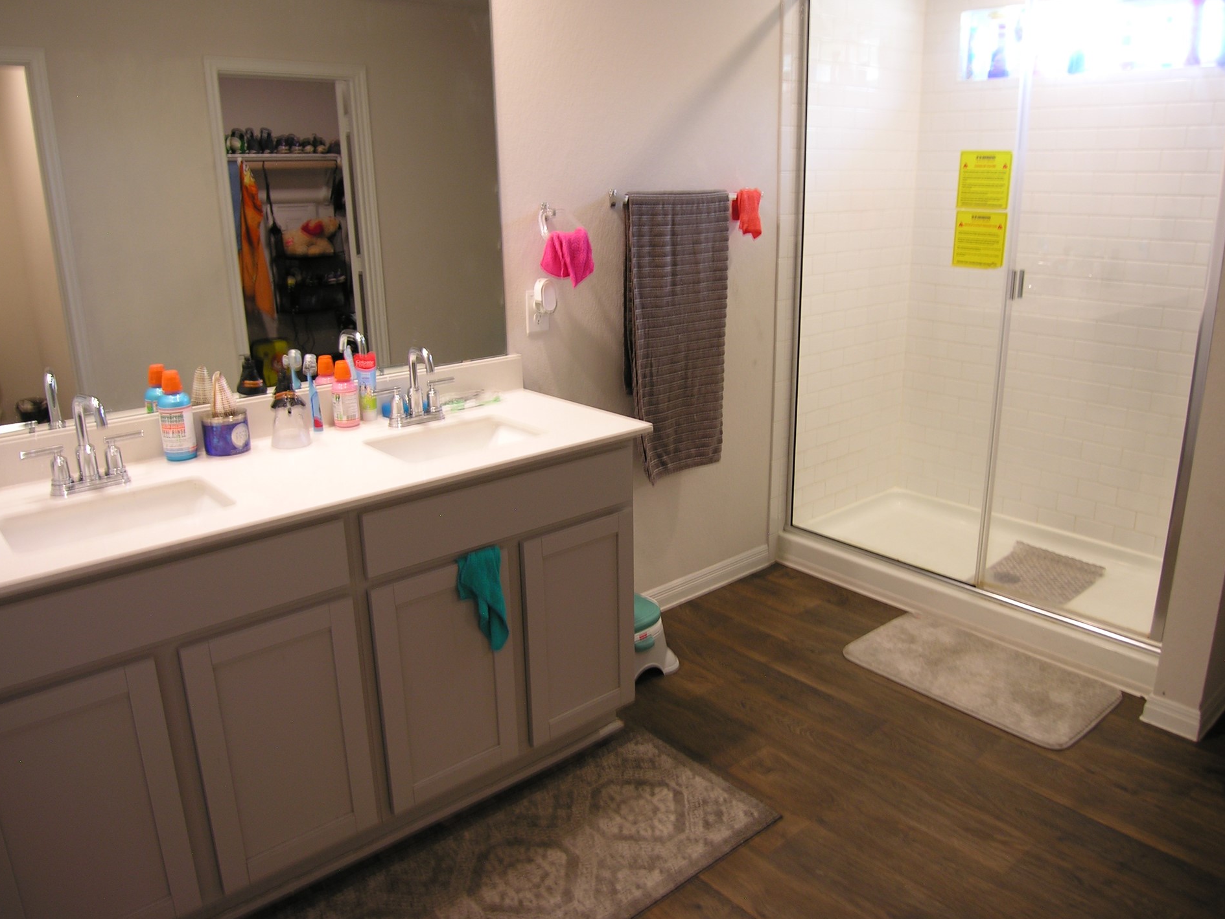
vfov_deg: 53.1
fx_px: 920
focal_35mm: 26
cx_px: 636
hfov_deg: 67.3
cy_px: 445
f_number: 2.6
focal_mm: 6.1
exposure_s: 1/7.8
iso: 50
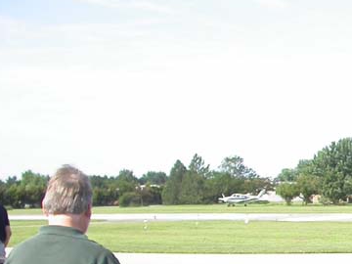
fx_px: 1098
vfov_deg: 13.2
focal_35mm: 108
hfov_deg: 16.8
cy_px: 352
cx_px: 495
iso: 100
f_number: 2.6
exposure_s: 1/1000
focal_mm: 7.85
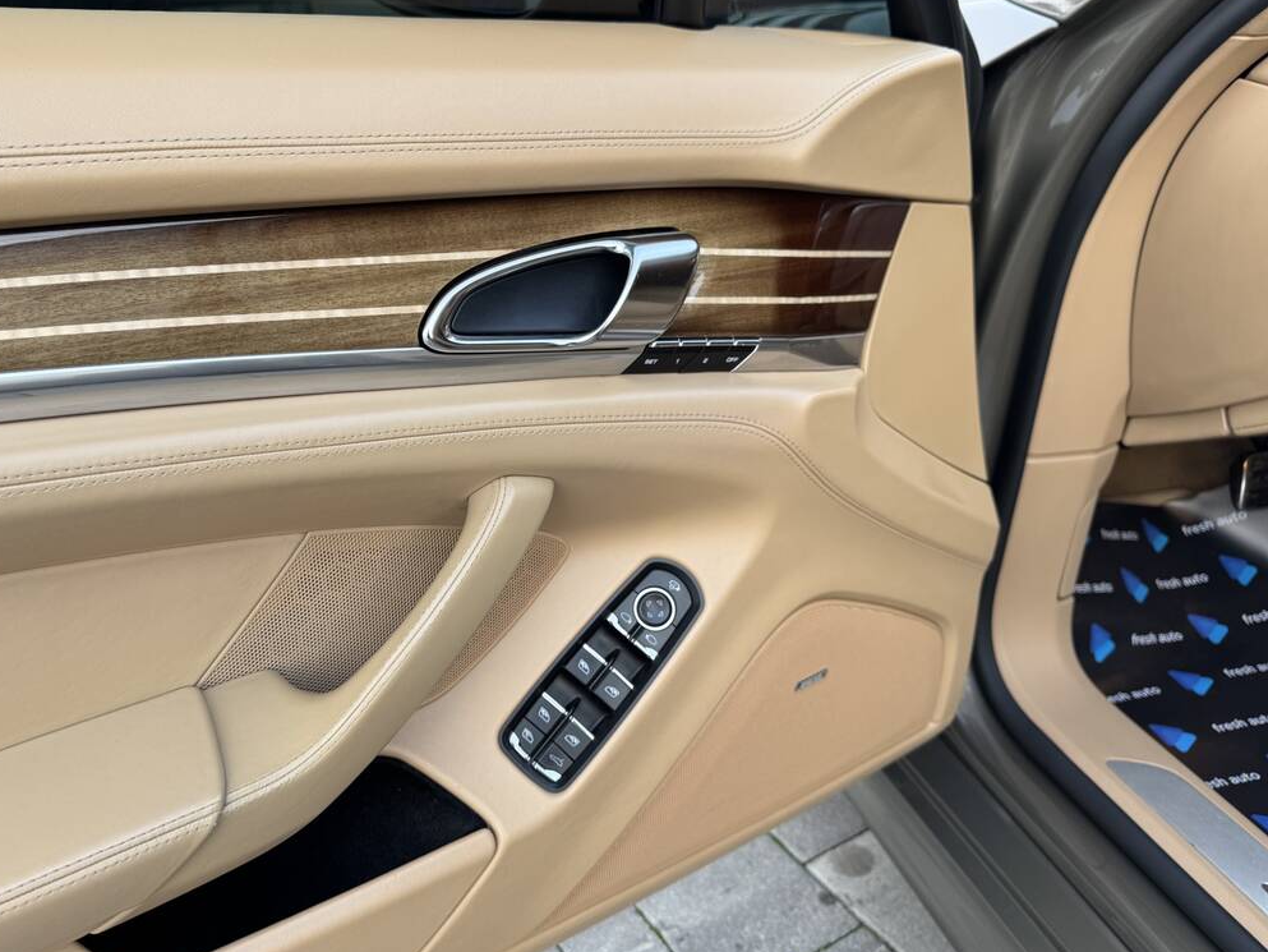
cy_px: 438
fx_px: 1062
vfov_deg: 48.2
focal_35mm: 29
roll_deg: +1.3
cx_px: 544
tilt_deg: -24.6
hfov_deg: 61.4
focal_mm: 6.76
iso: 80
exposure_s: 1/121
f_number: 1.78
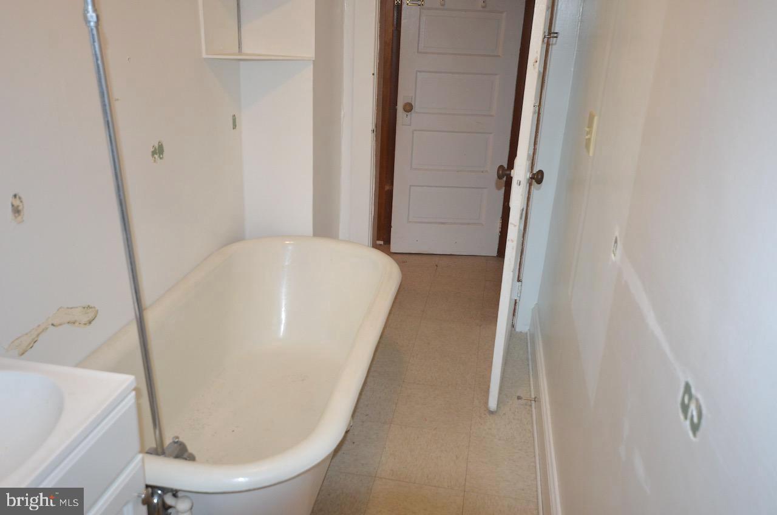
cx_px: 388
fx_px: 646
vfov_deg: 43.4
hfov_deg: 62.0
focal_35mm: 30
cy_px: 258
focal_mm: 20
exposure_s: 1/60
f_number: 3.5
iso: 1250
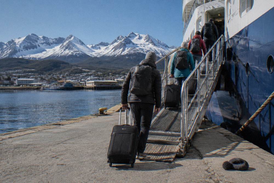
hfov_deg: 54.5
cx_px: 137
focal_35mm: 35
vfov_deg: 37.8
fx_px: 266
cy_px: 92
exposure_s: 1/200
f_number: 11
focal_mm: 35
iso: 400
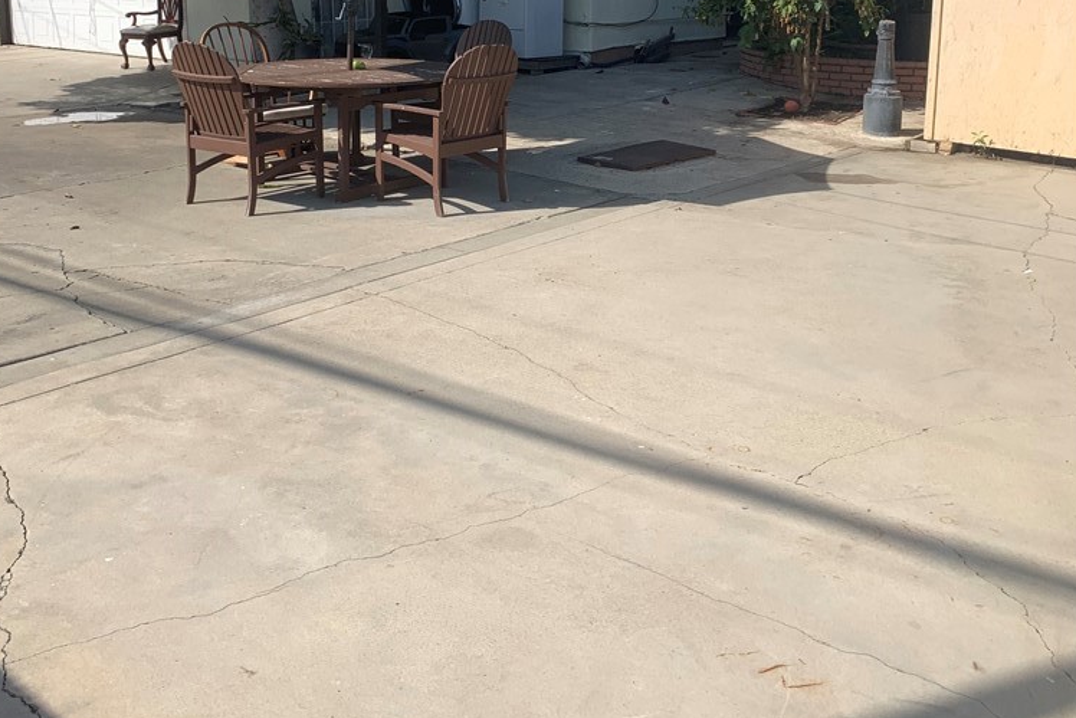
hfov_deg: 51.9
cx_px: 532
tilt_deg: -7.5
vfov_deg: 34.3
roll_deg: +0.5
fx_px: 1106
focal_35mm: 37
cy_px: 92
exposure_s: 1/2421
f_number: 1.8
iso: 25
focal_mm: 4.25
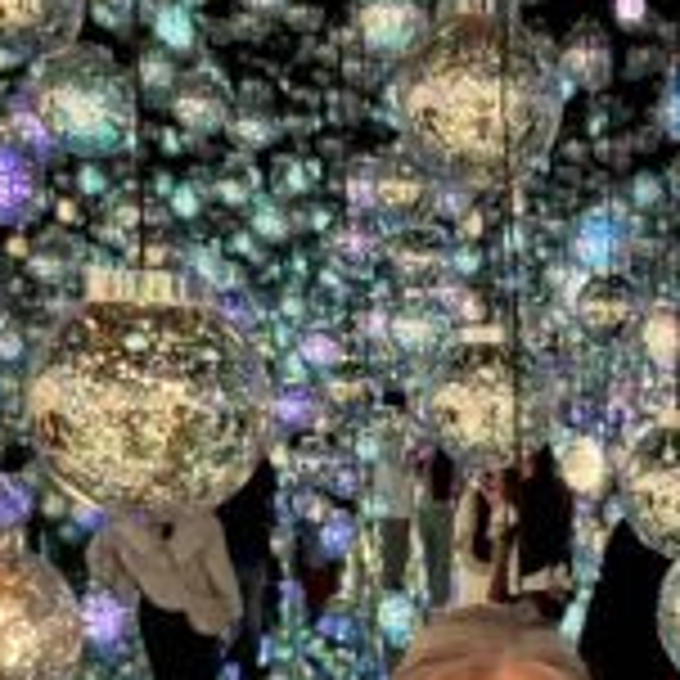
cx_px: 531
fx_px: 1200
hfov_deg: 30.9
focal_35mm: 54
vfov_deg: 31.0
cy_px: 518
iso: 640
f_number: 1.9
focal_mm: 2.69
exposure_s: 1/16
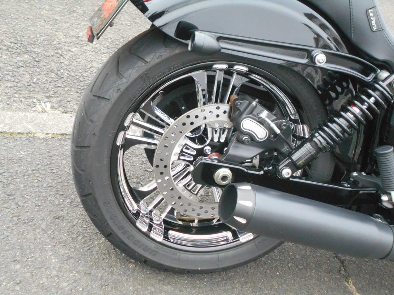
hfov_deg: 38.2
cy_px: 148
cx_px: 197
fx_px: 569
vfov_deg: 29.1
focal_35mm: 50
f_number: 4.5
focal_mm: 8.8
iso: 560
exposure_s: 1/250
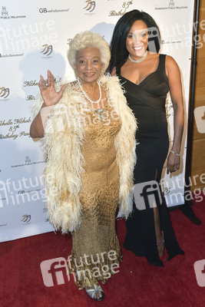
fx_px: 247
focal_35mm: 29
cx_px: 102
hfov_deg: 45.0
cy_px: 154
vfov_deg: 63.6
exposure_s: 1/320
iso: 400
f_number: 6.3
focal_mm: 29
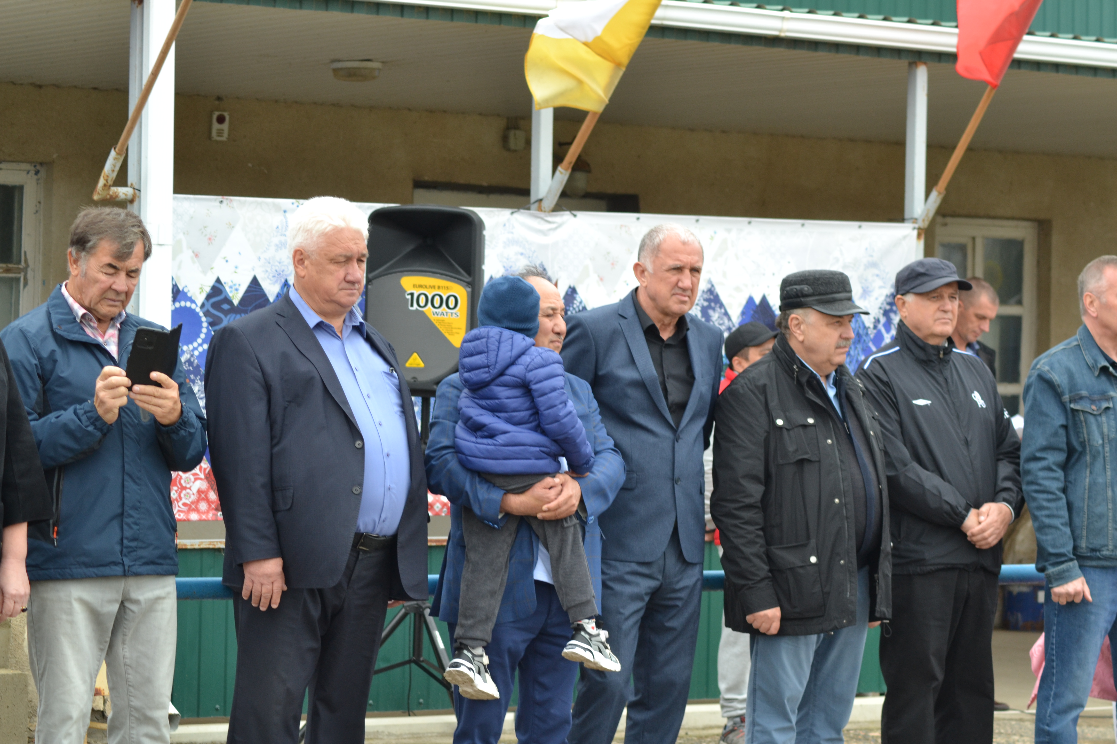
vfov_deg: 12.2
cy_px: 372
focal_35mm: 112
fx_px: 3490
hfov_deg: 18.2
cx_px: 558
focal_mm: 75
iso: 400
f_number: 8
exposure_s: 1/250
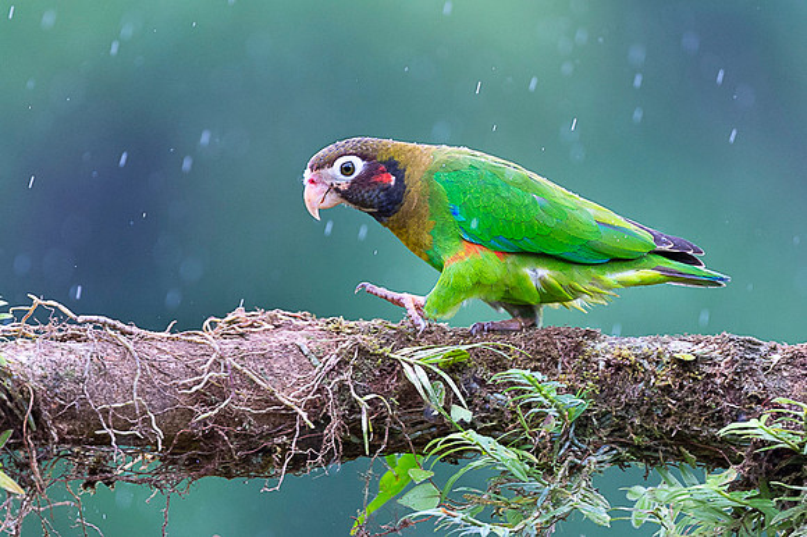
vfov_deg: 2.2
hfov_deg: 3.2
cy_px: 287
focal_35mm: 637
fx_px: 14276
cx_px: 453
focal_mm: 330
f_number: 4
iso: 800
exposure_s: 1/800
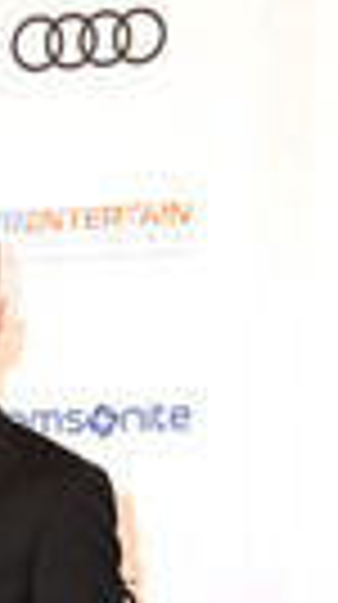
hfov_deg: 8.3
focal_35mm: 141
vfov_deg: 14.3
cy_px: 891
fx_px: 2255
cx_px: -203
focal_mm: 45
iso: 320
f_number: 6.3
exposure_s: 1/160
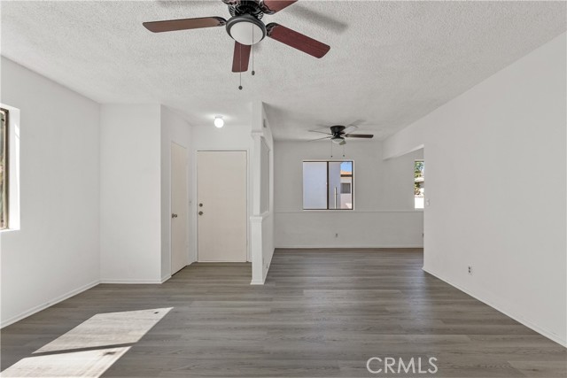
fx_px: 252
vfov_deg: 73.8
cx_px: 284
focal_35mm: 16
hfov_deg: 96.7
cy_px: 189
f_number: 8
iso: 1250
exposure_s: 1/125
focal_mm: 16
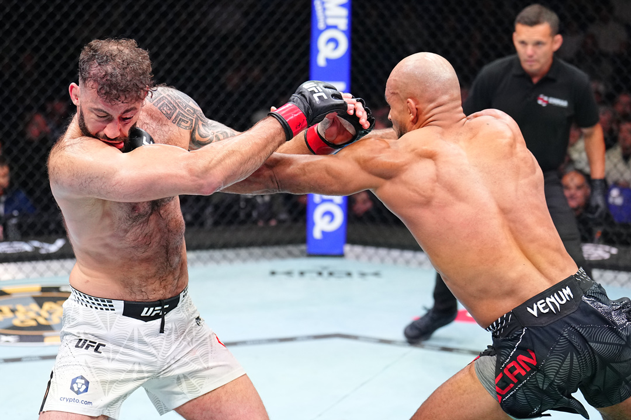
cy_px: 210
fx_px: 1297
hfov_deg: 27.3
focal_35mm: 74
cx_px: 316
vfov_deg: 18.4
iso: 2500
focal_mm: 74
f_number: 2.8
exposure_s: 1/1600
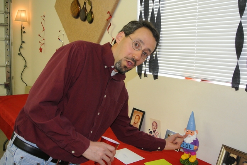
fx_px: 254
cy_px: 82
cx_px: 124
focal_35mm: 37
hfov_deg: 51.8
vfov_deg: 36.0
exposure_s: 1/100
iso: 800
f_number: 4
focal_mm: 14
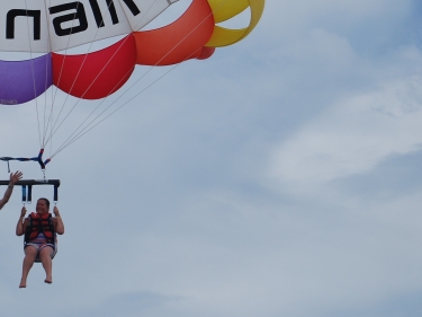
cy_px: 46
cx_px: 15
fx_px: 1743
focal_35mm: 143
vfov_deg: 10.3
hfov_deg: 13.6
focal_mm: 48
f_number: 5.6
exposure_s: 1/1000
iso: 125
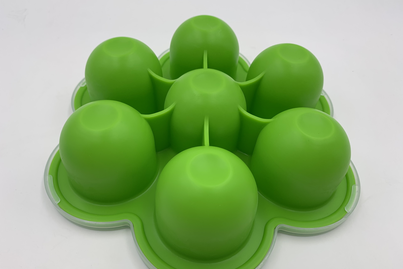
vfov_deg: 46.3
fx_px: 313
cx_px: 196
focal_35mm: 28
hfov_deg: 65.5
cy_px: 154
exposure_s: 1/291
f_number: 1.8
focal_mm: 4.25
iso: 25
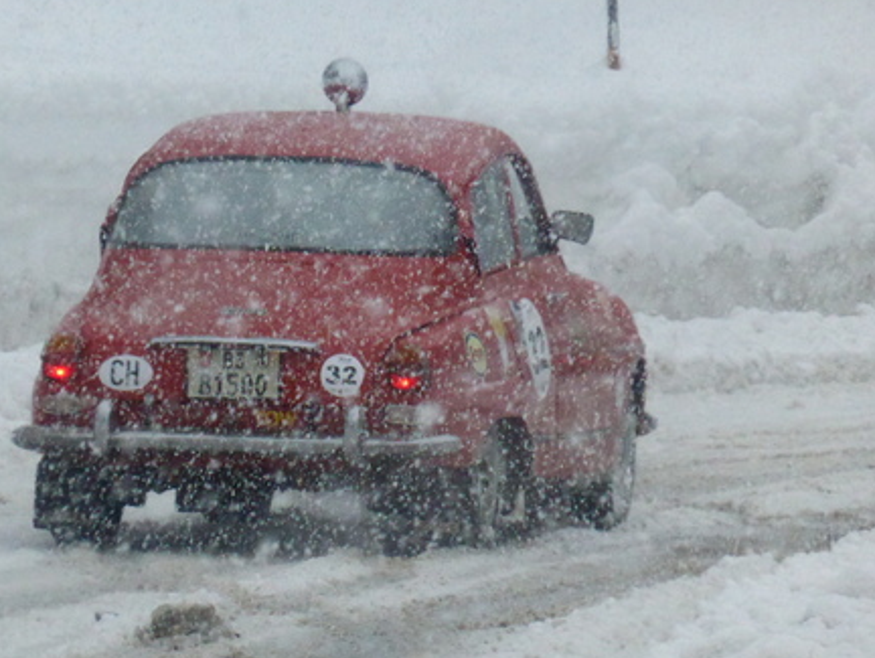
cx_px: 357
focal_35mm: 456
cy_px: 379
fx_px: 11539
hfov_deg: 4.3
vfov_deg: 3.3
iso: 1250
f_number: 5.9
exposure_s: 1/400
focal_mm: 60
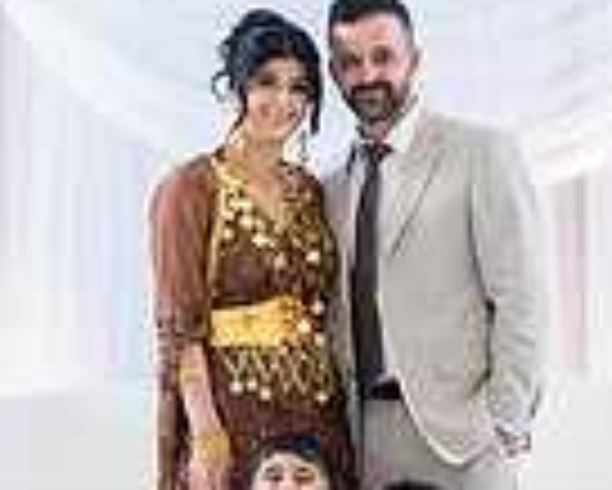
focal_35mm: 127
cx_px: 346
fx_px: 2302
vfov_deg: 12.2
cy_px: 297
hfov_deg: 15.1
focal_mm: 41
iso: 320
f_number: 2
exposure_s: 1/160
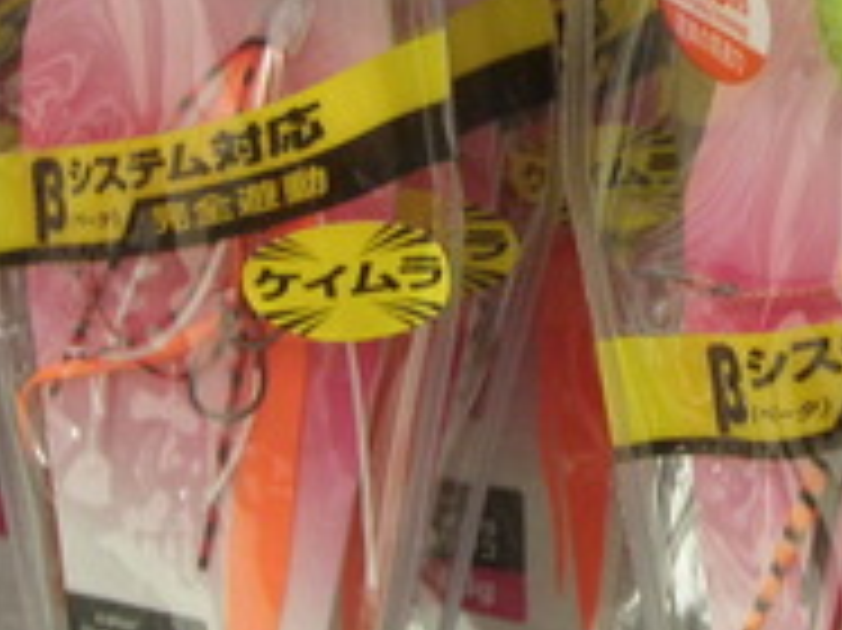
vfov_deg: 11.4
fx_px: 3160
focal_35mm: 130
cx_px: 747
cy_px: 198
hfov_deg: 15.0
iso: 200
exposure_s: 1/20
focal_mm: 6.7
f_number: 3.5
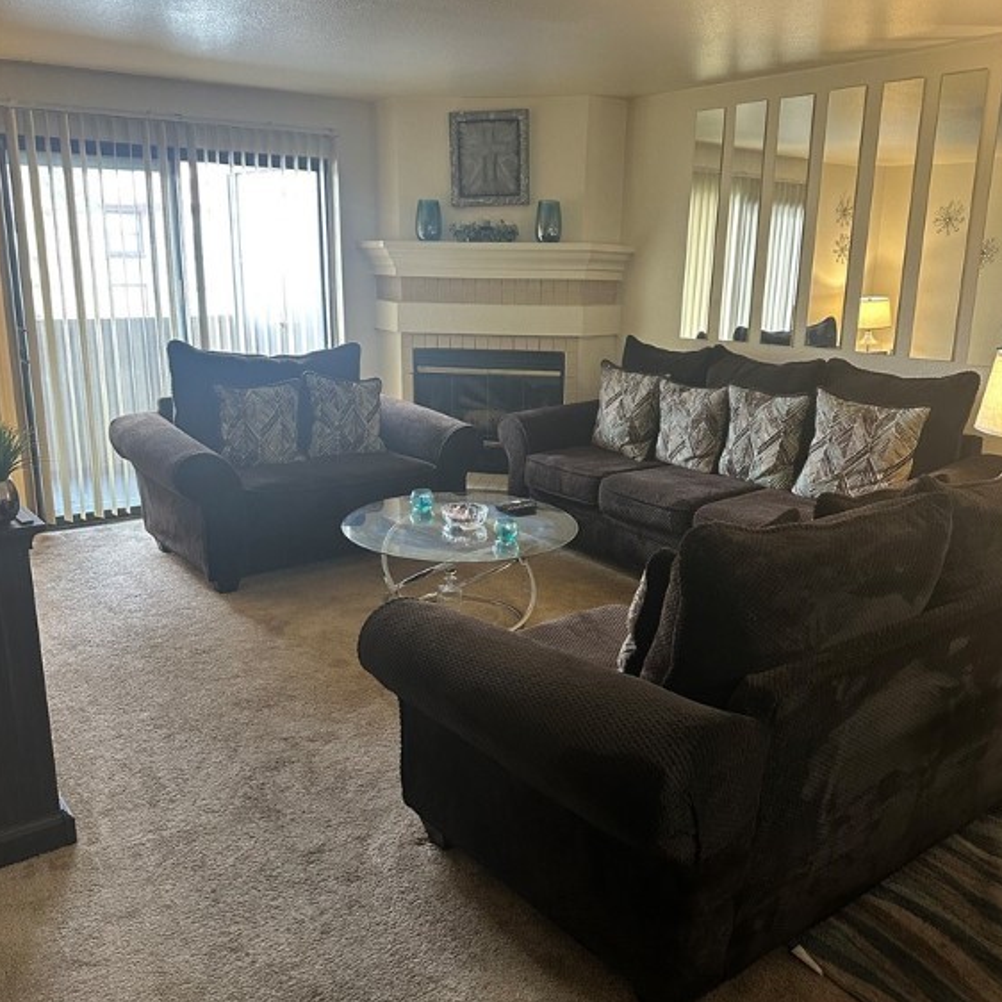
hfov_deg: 55.6
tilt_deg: -13.8
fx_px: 950
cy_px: 506
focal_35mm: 29
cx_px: 503
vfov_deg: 55.6
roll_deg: -1.8
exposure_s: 1/60
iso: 400
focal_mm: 6.86
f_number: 1.78
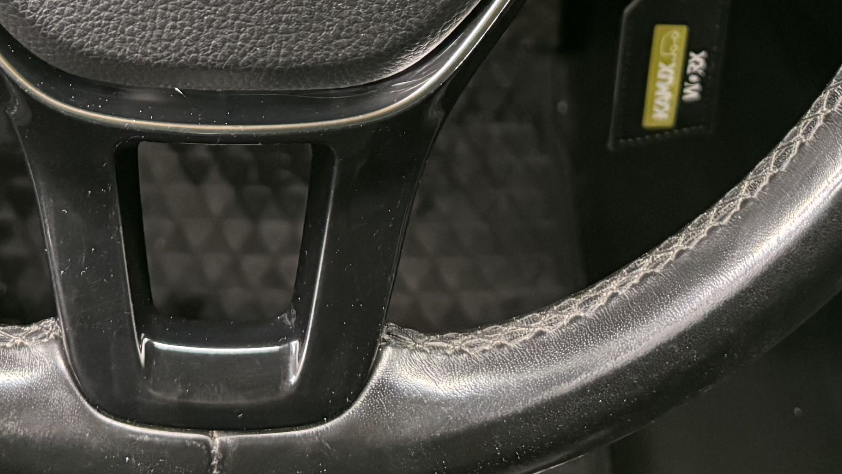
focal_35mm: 75
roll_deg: -1.5
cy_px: -382
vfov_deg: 14.2
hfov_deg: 28.0
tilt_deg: -34.2
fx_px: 1675
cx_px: 247
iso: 640
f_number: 1.78
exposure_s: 1/50
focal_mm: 6.76
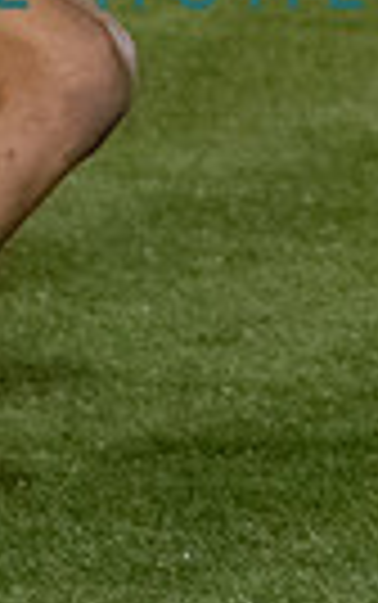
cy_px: -481
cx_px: -100
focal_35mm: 645
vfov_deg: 3.2
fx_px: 10609
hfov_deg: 2.0
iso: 5000
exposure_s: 1/1250
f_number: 2.8
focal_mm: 70
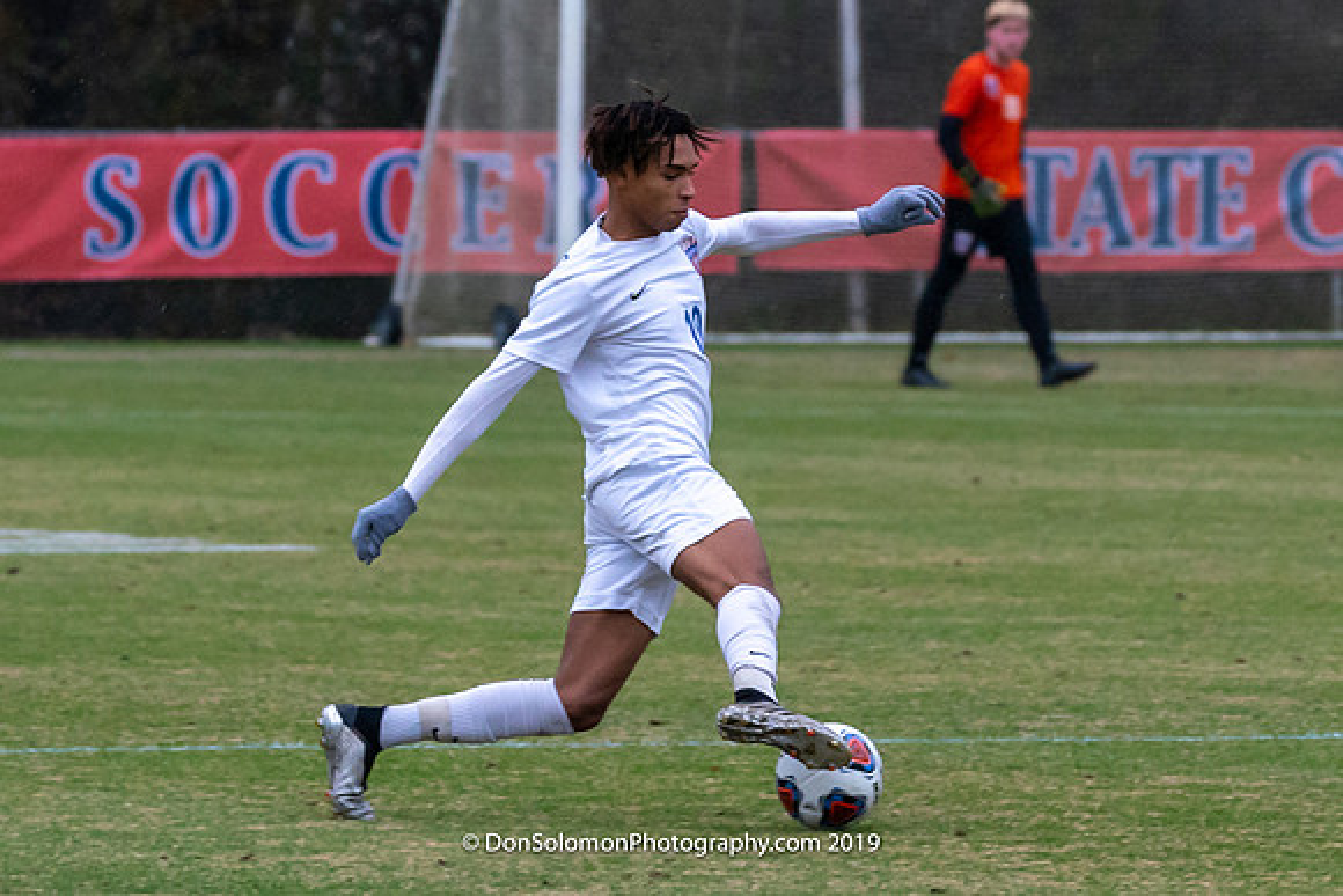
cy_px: 671
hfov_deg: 3.8
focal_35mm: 540
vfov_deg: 2.5
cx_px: 1096
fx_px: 20159
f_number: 5.6
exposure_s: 1/1000
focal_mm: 200
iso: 2500
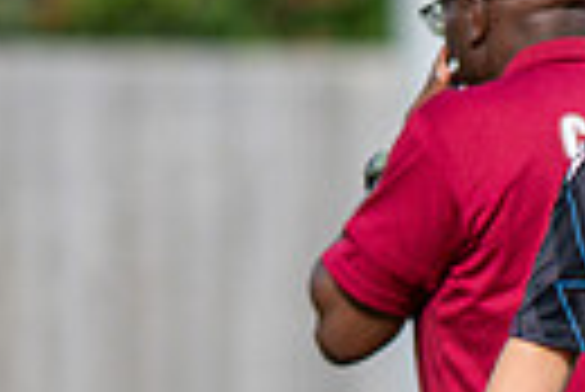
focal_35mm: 2341
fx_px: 38083
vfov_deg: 0.6
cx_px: 968
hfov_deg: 0.9
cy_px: 725
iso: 125
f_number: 2.8
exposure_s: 1/1600
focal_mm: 300
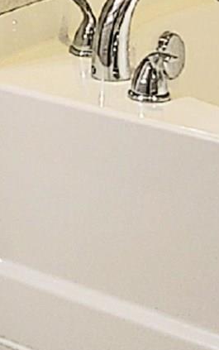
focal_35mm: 150
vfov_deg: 12.7
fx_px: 1430
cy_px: -273
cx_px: -67
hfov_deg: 8.6
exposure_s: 1/60.2
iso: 200
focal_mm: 5.4
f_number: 1.8
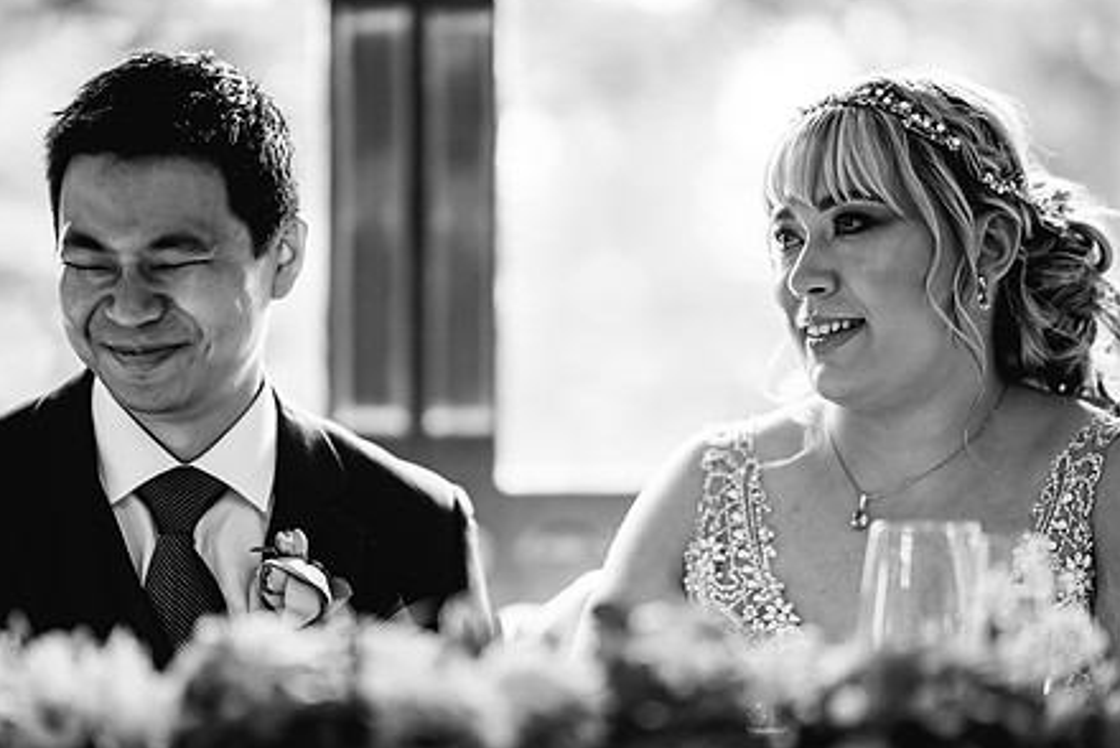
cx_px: 565
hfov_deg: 18.2
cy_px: 434
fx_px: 3487
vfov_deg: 12.2
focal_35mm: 112
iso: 200
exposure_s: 1/250
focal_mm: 85
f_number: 1.4
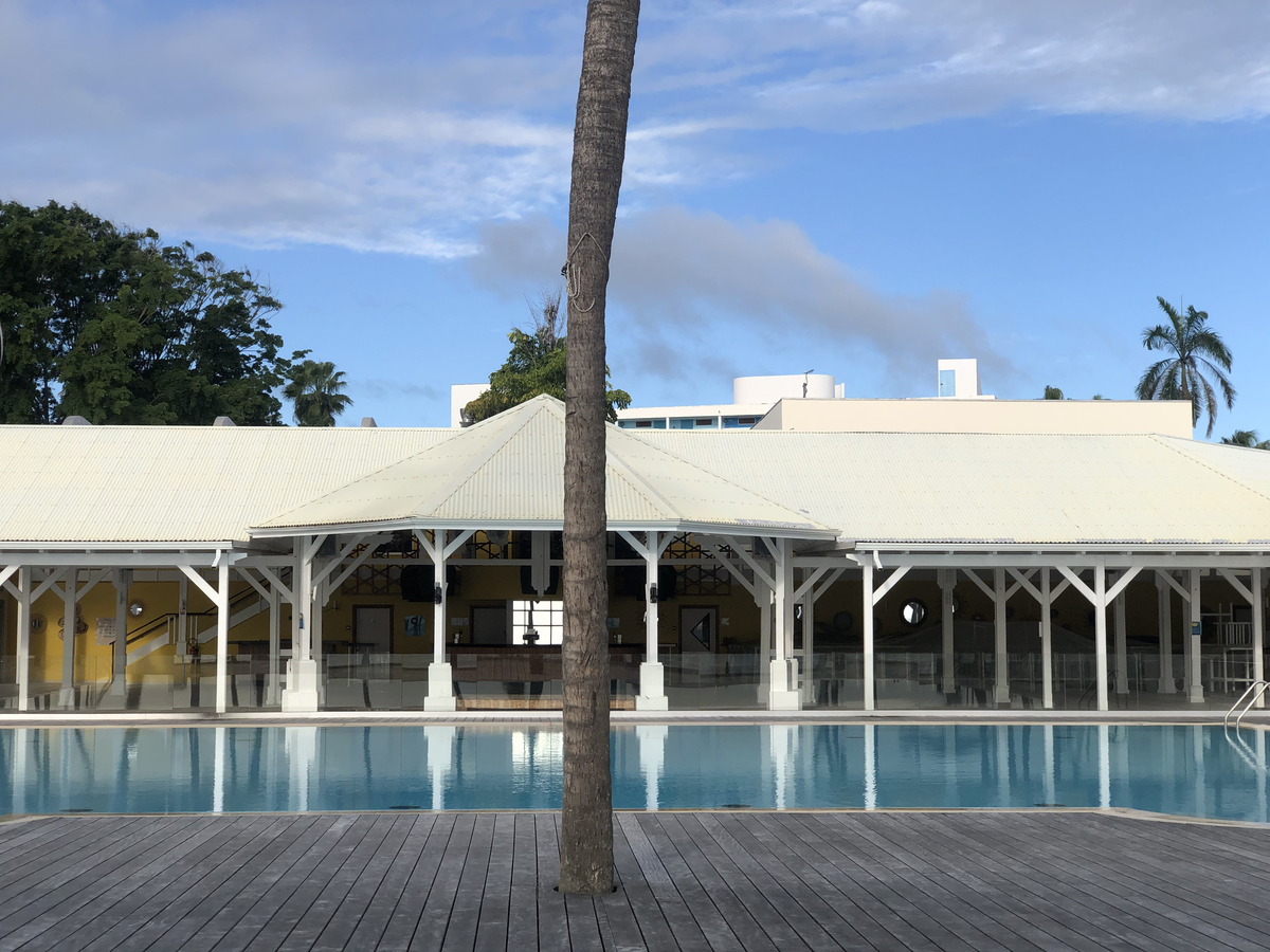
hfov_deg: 36.8
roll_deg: +1.1
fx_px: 1908
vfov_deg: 28.0
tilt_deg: +3.9
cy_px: 476
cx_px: 635
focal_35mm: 52
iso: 16
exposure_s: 1/1230
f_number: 2.4
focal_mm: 6
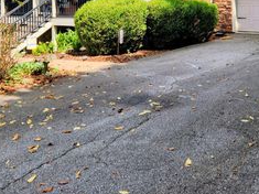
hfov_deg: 38.4
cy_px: 2
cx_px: 175
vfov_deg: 28.0
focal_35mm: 49
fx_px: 366
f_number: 1.8
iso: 20
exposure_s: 1/724
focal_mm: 5.4
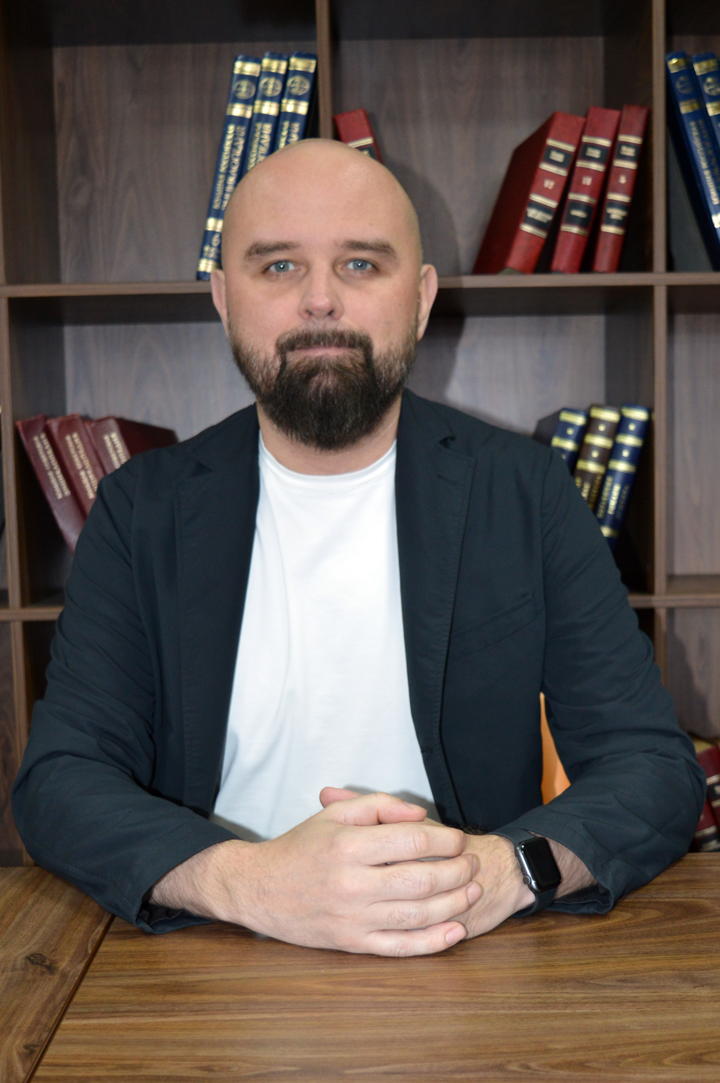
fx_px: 1217
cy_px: 542
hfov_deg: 33.0
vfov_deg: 48.0
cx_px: 360
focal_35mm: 40
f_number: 4
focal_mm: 27
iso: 640
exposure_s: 1/60
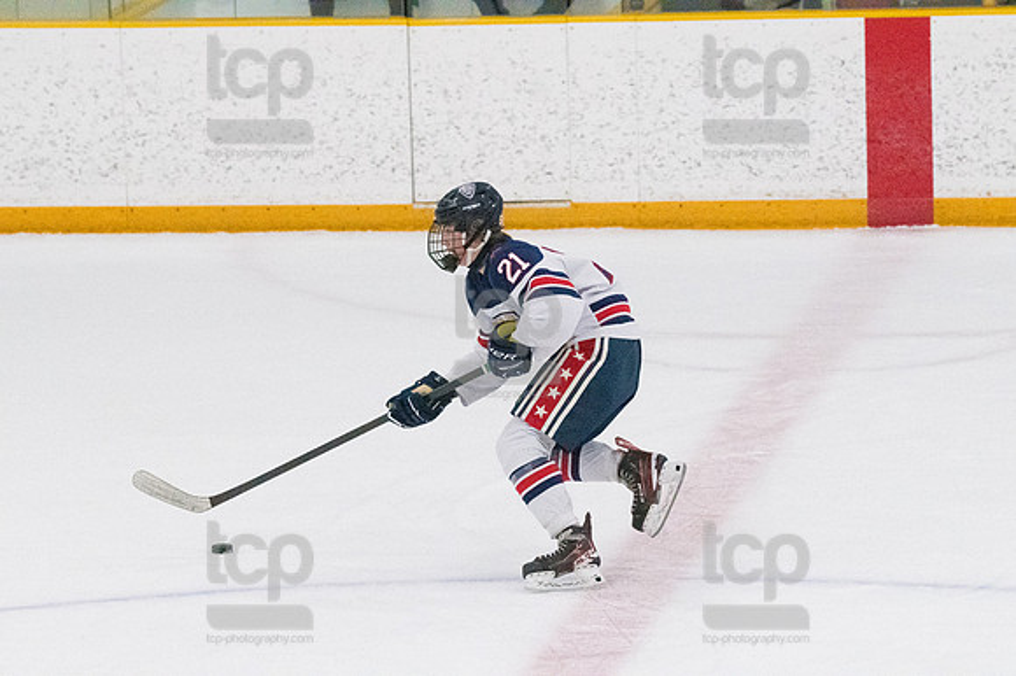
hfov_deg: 7.6
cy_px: 338
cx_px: 508
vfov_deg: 5.1
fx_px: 7615
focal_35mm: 270
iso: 8000
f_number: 5
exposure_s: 1/1600
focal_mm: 180
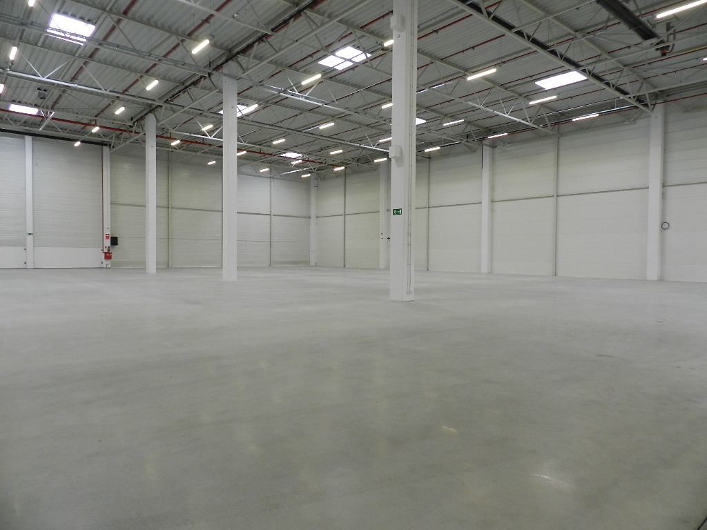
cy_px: 265
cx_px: 354
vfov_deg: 58.9
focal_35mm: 23
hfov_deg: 73.9
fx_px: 470
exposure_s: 1/25
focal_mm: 4
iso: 400
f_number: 3.4
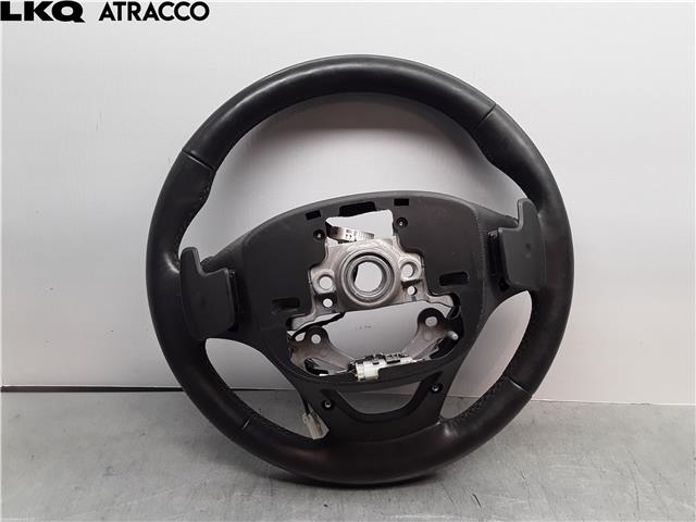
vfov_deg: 49.7
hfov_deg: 63.4
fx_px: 563
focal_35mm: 28
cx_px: 348
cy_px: 261
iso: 40
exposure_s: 1/50
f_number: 1.9
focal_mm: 2.91
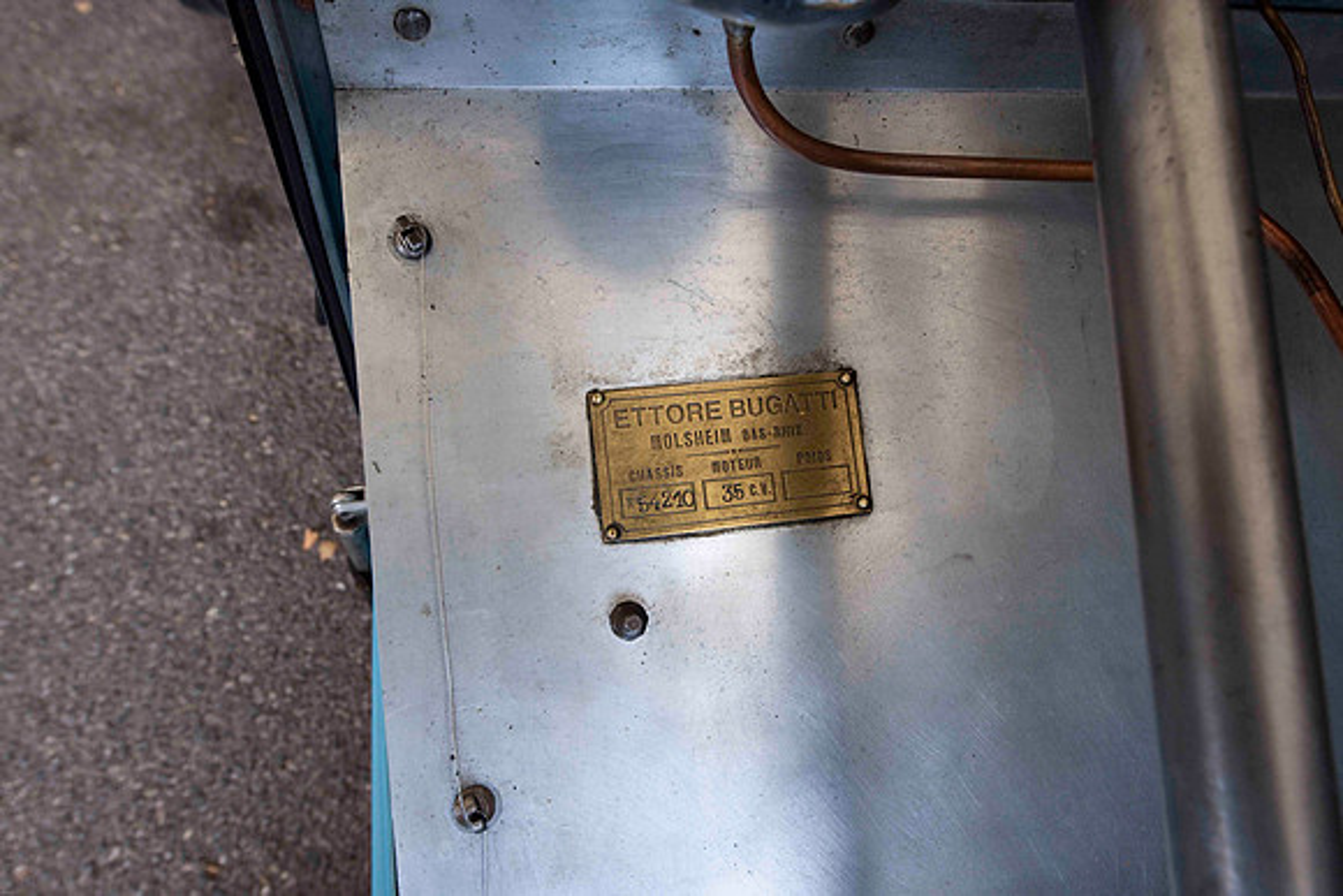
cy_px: 448
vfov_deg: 53.2
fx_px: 896
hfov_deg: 73.7
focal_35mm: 24
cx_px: 672
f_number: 10
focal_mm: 24
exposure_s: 1/40
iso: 400
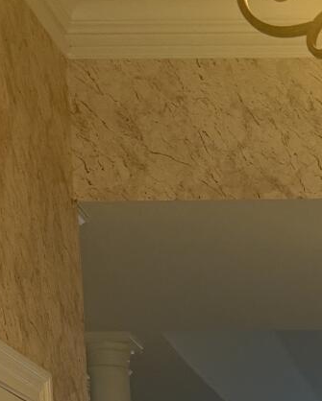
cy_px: 768
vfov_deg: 14.6
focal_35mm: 112
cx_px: 574
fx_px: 1333
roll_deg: +1.3
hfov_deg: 12.6
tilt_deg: -3.4
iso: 125
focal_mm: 6.76
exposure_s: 1/60
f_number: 1.78
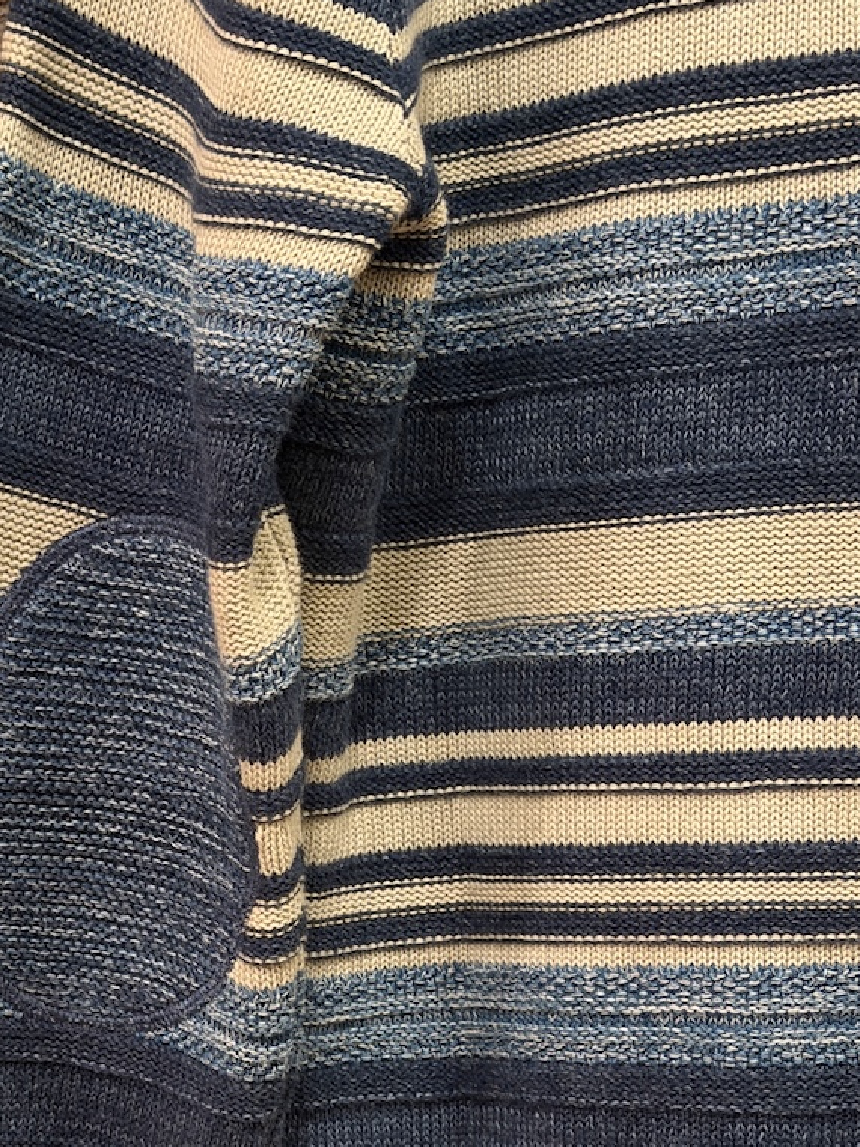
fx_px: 2784
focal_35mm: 84
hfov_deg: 17.4
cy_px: 922
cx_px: 163
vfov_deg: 23.0
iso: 640
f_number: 1.78
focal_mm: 6.76
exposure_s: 1/30
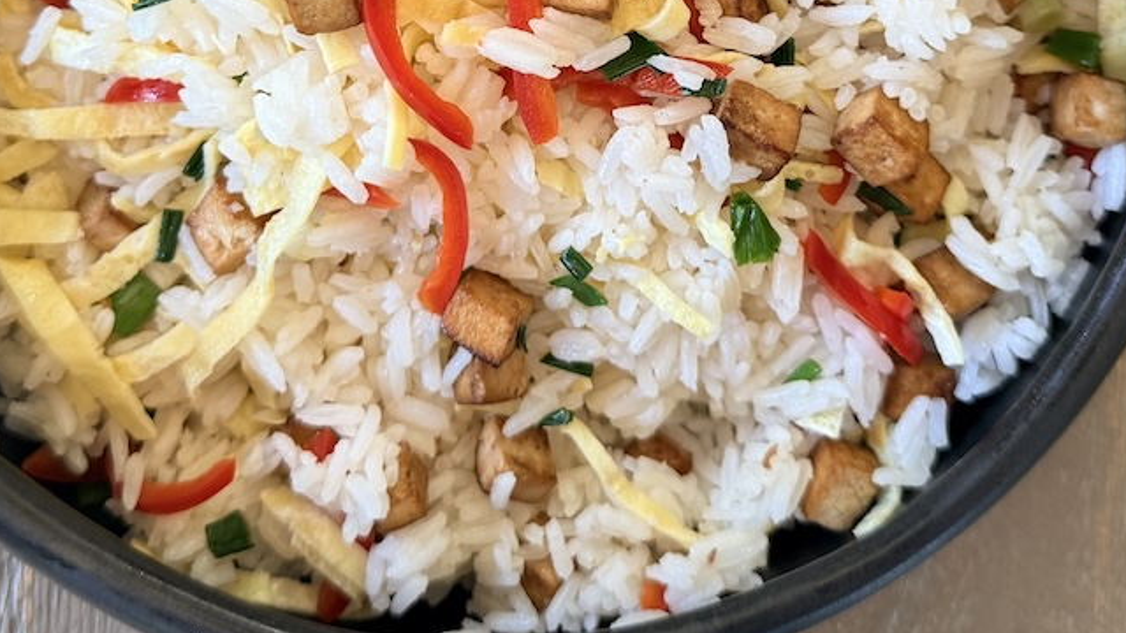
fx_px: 1463
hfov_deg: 42.1
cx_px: 542
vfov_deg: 23.1
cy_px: -49
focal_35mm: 49
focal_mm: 6.76
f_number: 1.78
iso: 200
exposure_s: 1/108
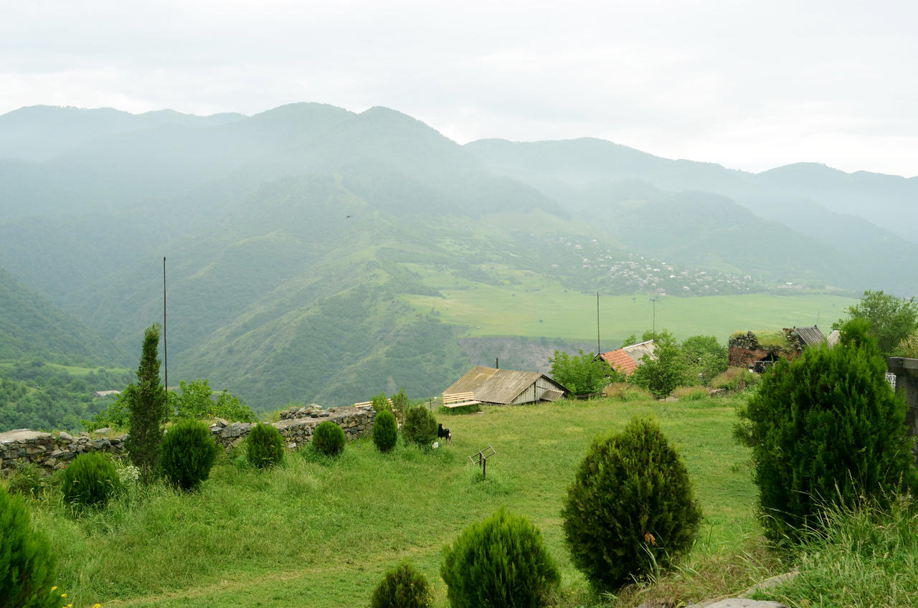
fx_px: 916
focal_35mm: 36
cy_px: 304
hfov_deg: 53.2
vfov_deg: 36.7
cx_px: 459
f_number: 5.6
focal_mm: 24
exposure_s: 1/250
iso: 100
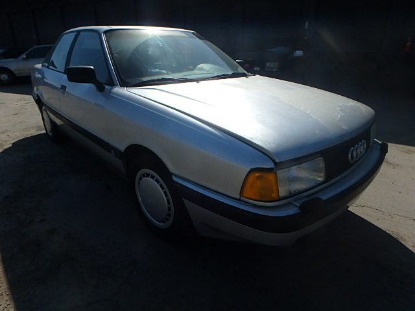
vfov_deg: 63.4
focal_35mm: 21
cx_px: 208
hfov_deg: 79.0
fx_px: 252
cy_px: 156
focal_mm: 3.7
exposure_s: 1/1000
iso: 125
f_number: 6
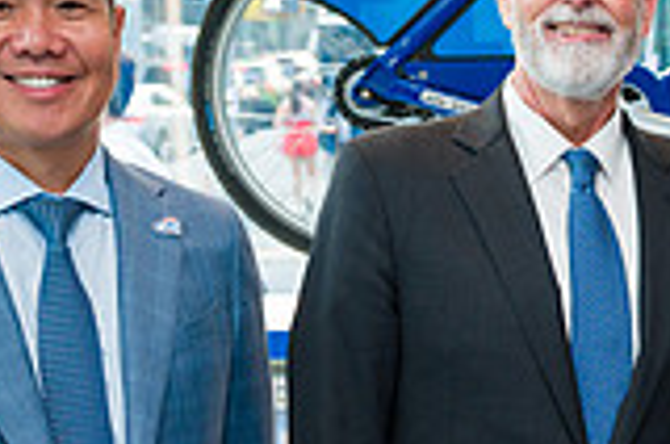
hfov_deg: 17.4
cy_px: 385
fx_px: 2062
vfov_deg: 12.2
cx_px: 854
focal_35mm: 111
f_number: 3.5
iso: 400
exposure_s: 1/200
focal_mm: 30
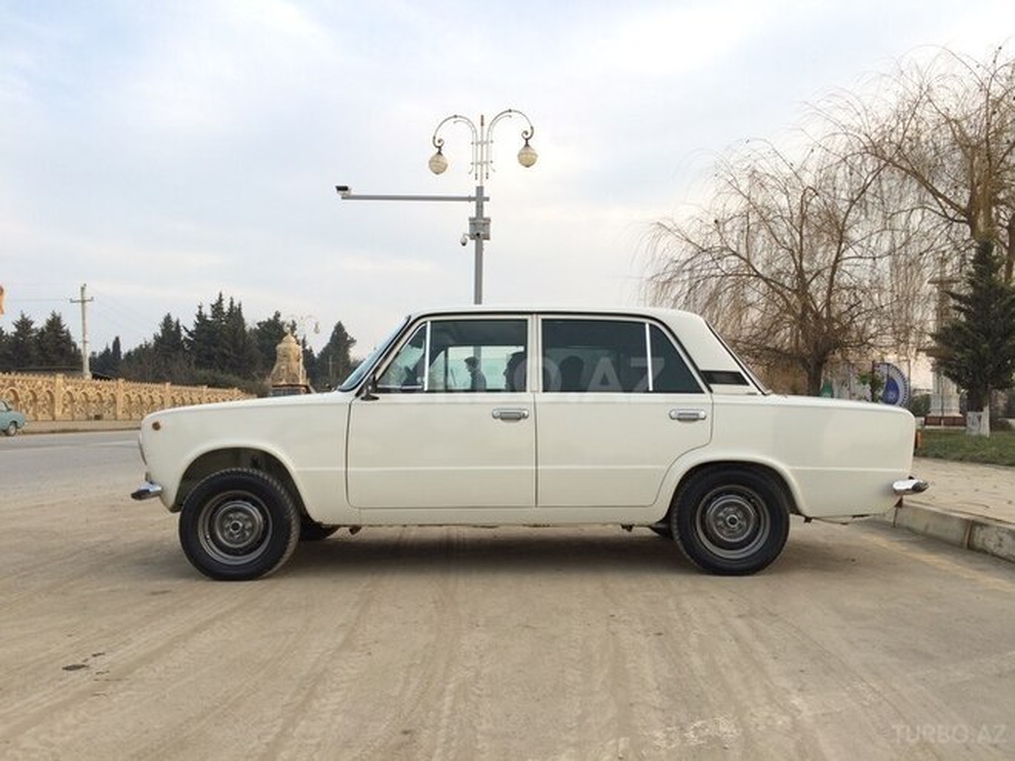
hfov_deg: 61.7
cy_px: 380
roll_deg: -1.4
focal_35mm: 29
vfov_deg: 48.2
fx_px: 850
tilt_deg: +1.8
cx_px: 508
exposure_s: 1/155
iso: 32
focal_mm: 4.15
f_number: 2.2
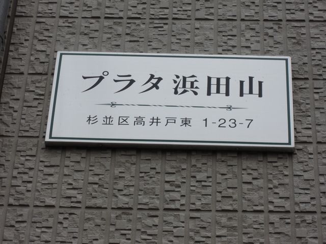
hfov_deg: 16.4
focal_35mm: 120
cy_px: 122
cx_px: 163
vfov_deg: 12.3
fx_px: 1130
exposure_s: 1/60
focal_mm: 25.5
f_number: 7.1
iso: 400
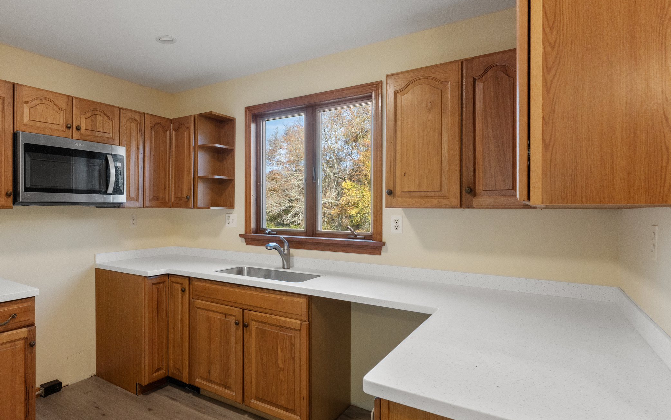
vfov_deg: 57.3
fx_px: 384
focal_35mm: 21
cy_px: 220
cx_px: 222
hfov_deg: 79.5
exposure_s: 1/6
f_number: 8
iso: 800
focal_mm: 14
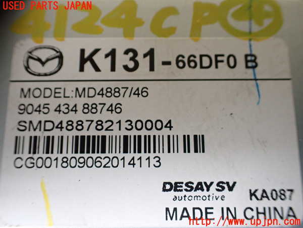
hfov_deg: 60.0
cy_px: 114
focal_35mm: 30
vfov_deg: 46.8
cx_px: 152
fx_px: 263
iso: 500
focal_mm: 5.4
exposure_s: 1/125
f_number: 2.3
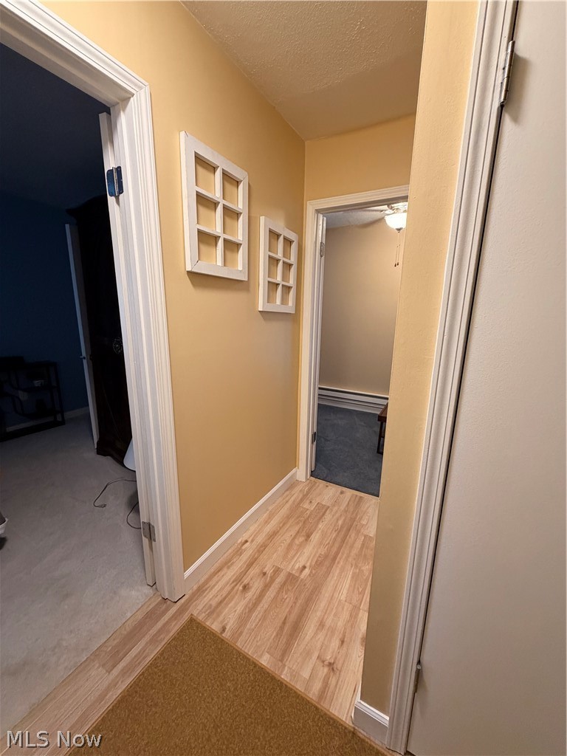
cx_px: 284
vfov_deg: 102.1
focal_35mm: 14
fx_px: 306
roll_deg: -0.2
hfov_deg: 85.7
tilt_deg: -10.8
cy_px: 378
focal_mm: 2.22
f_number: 2.2
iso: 250
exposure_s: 1/60
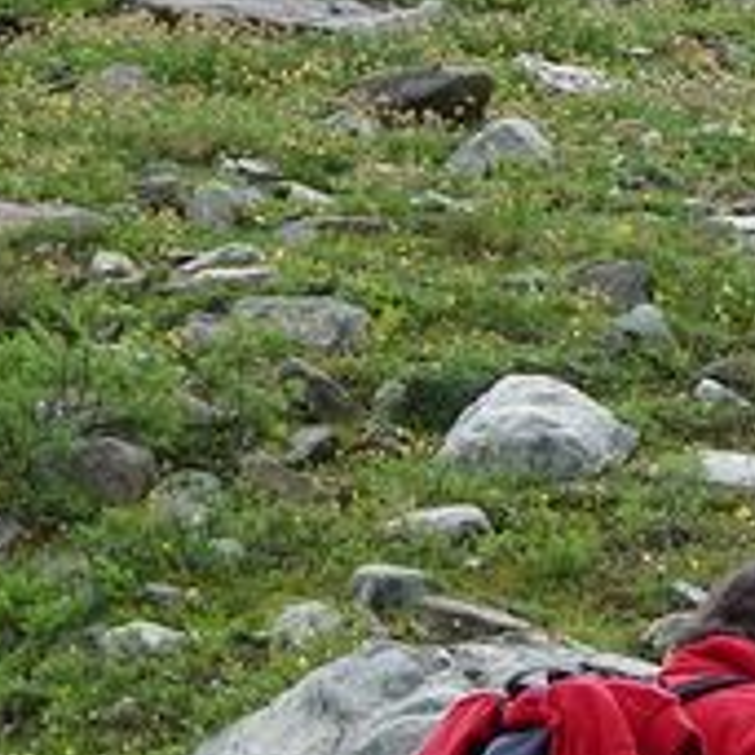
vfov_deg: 3.8
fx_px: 11302
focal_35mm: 458
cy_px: 1302
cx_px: 1342
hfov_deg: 3.8
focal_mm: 19.6
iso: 50
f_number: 4.5
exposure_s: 1/125
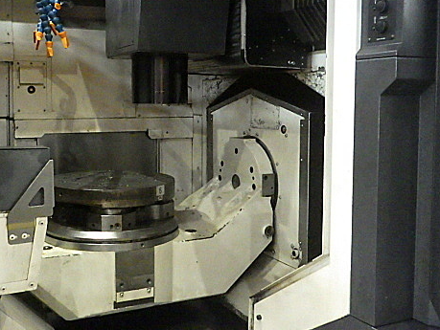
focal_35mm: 39
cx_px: 151
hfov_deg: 47.2
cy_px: 123
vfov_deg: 36.6
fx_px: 496
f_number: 3.5
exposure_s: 1/40
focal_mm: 5
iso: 1600
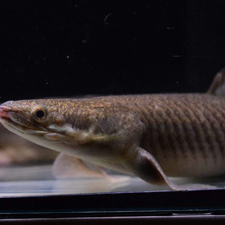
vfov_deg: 20.6
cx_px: 78
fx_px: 618
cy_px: 114
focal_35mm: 84
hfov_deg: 20.6
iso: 3200
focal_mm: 40
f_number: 4.8
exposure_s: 1/250
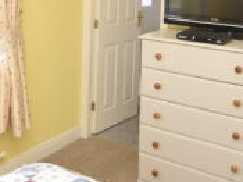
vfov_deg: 24.9
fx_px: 379
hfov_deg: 35.5
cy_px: -23
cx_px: 103
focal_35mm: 54
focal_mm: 10
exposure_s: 1/125
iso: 560
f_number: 5.6
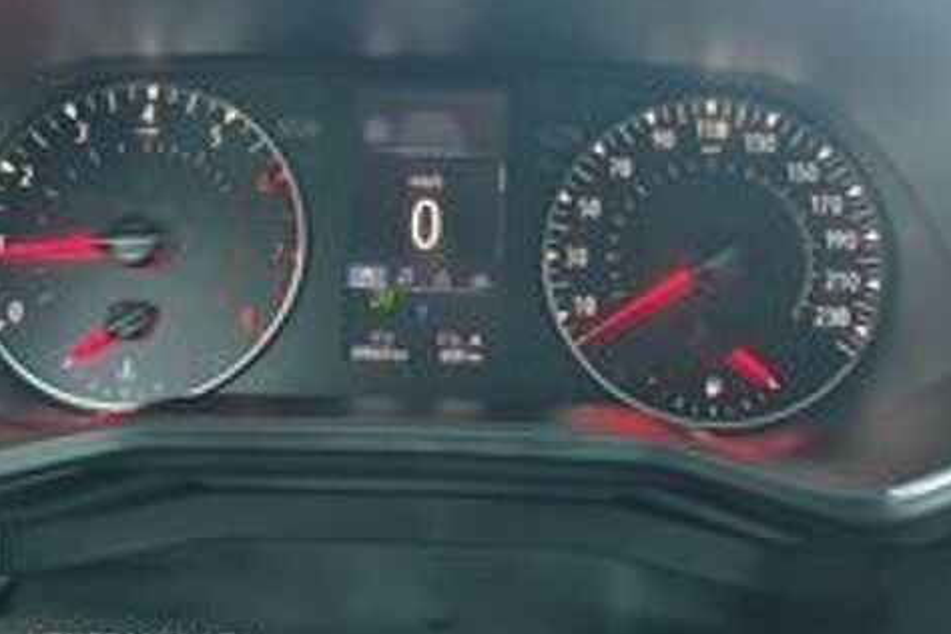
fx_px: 1030
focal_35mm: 39
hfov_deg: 49.6
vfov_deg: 34.2
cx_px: 476
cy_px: 321
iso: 80
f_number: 2
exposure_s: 1/50
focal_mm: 6.83
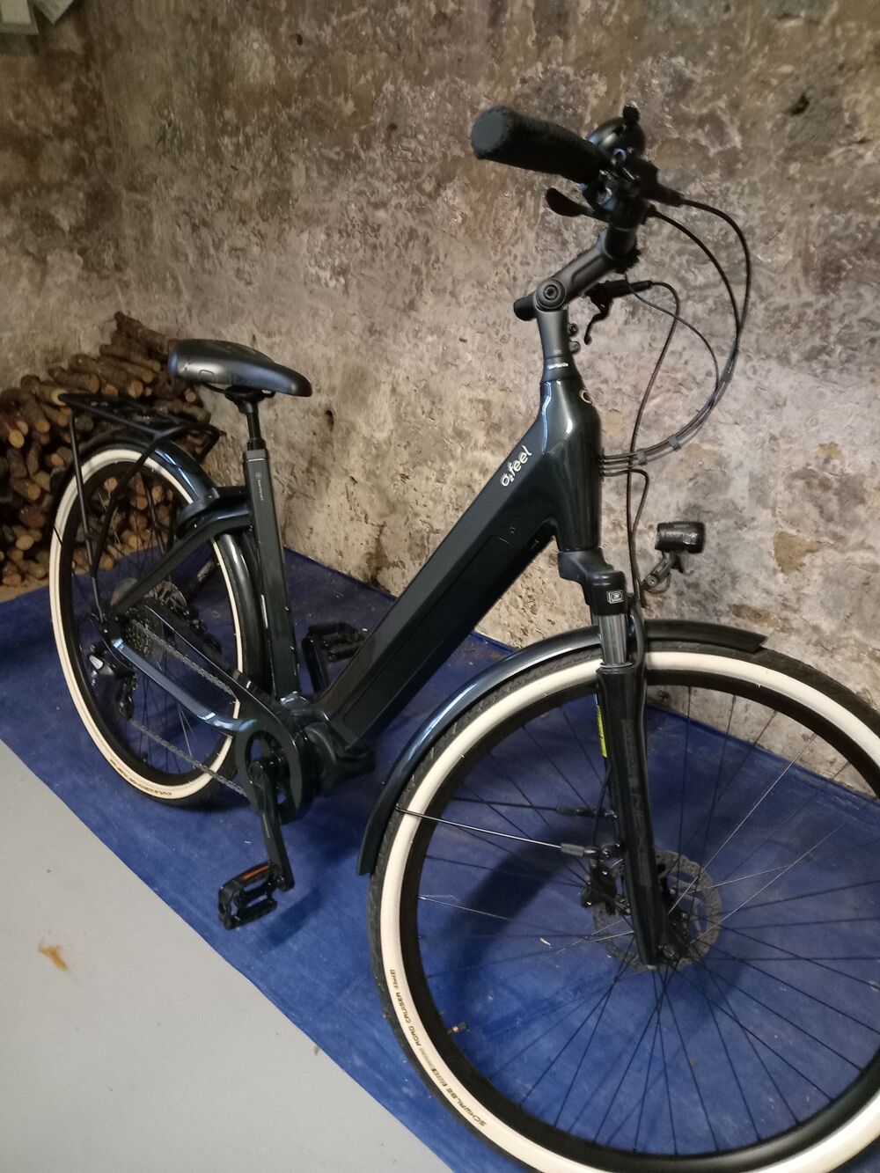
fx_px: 847
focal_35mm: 25
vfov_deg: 69.4
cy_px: 586
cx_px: 440
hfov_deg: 54.9
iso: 3821
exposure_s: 1/14.3
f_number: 1.8
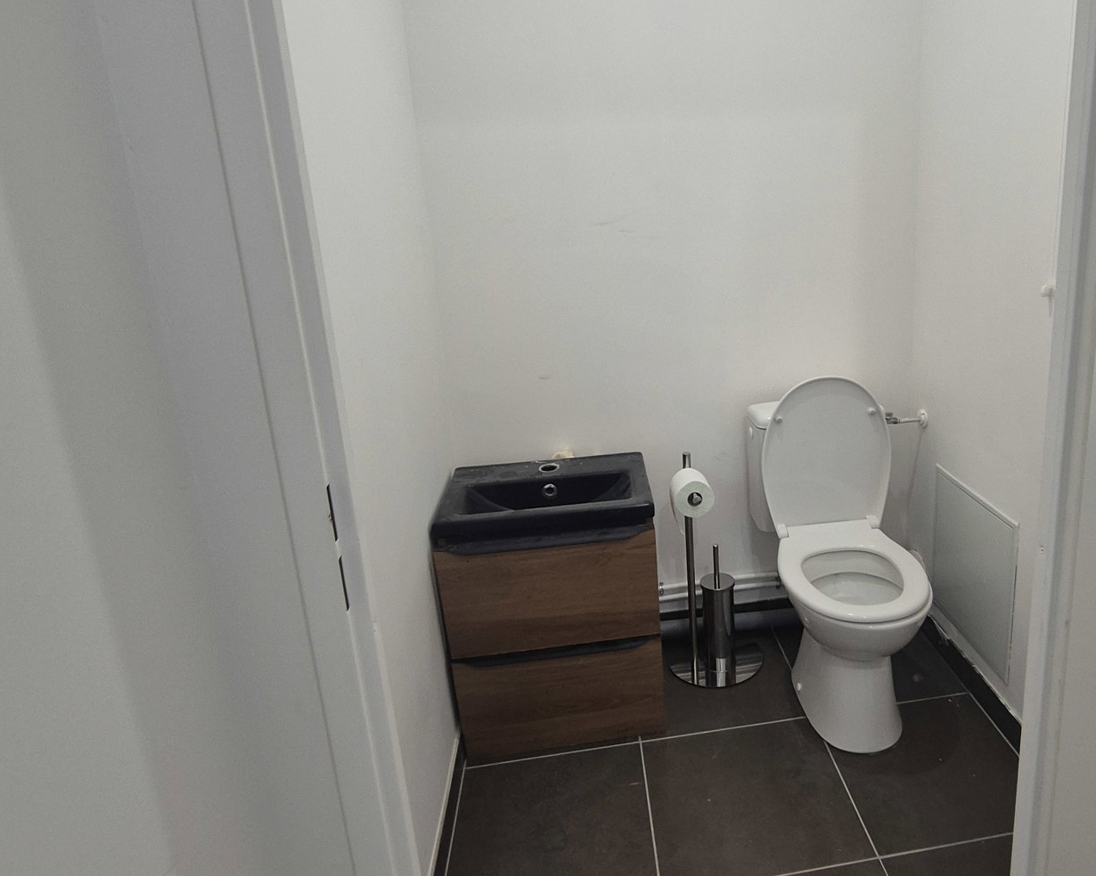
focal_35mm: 22
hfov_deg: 73.3
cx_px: 707
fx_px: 714
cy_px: 382
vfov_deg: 62.9
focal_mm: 2.2
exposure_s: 1/50
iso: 125
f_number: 2.2
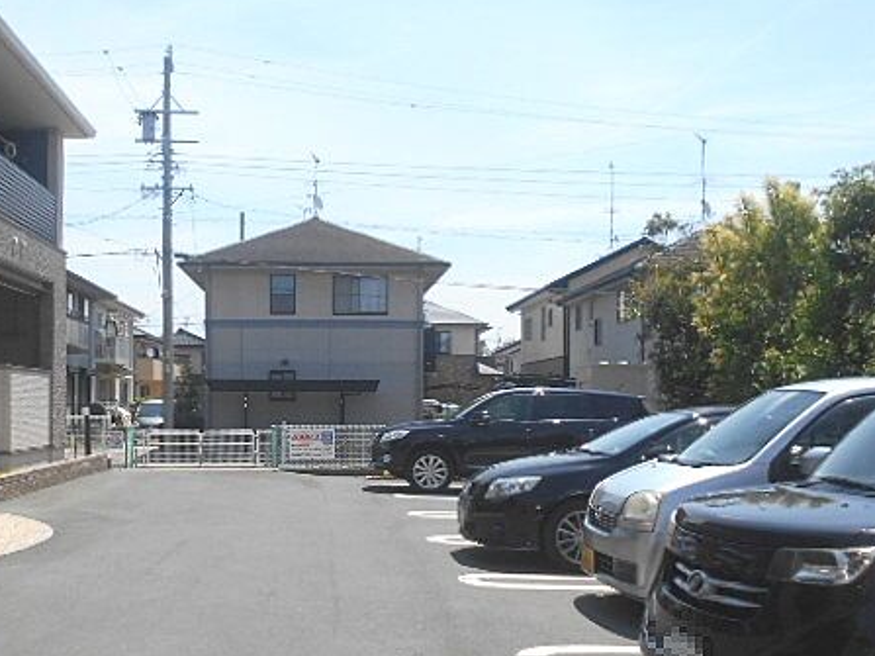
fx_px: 1087
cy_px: 396
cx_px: 317
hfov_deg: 43.4
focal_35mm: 43
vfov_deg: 33.5
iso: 80
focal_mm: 5.1
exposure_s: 1/1000
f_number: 3.4
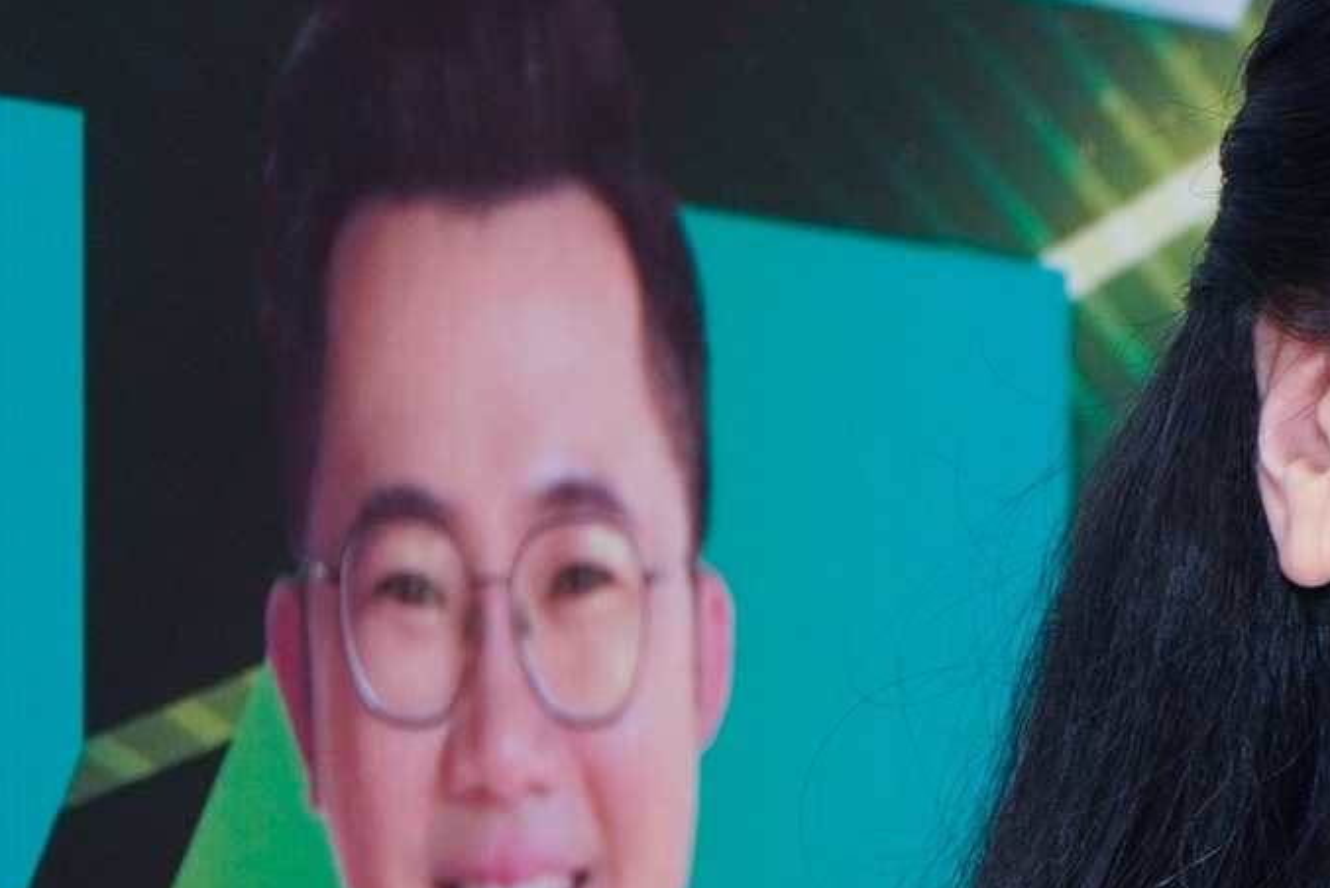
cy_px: 1138
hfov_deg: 3.5
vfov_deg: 2.4
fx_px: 21580
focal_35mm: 584
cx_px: 2477
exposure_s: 1/160
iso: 400
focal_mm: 103
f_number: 4
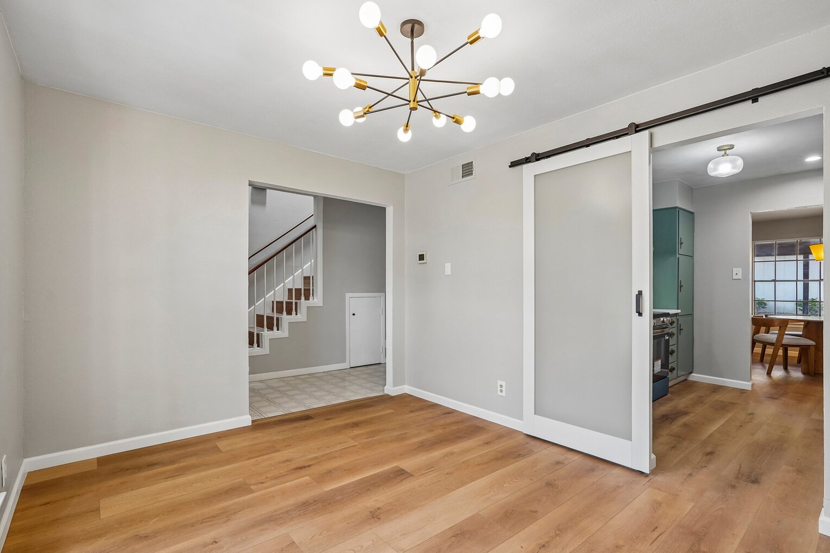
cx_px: 414
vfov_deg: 70.4
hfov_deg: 93.3
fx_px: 392
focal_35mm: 17
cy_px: 288
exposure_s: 1/25
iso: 400
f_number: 8
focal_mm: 16
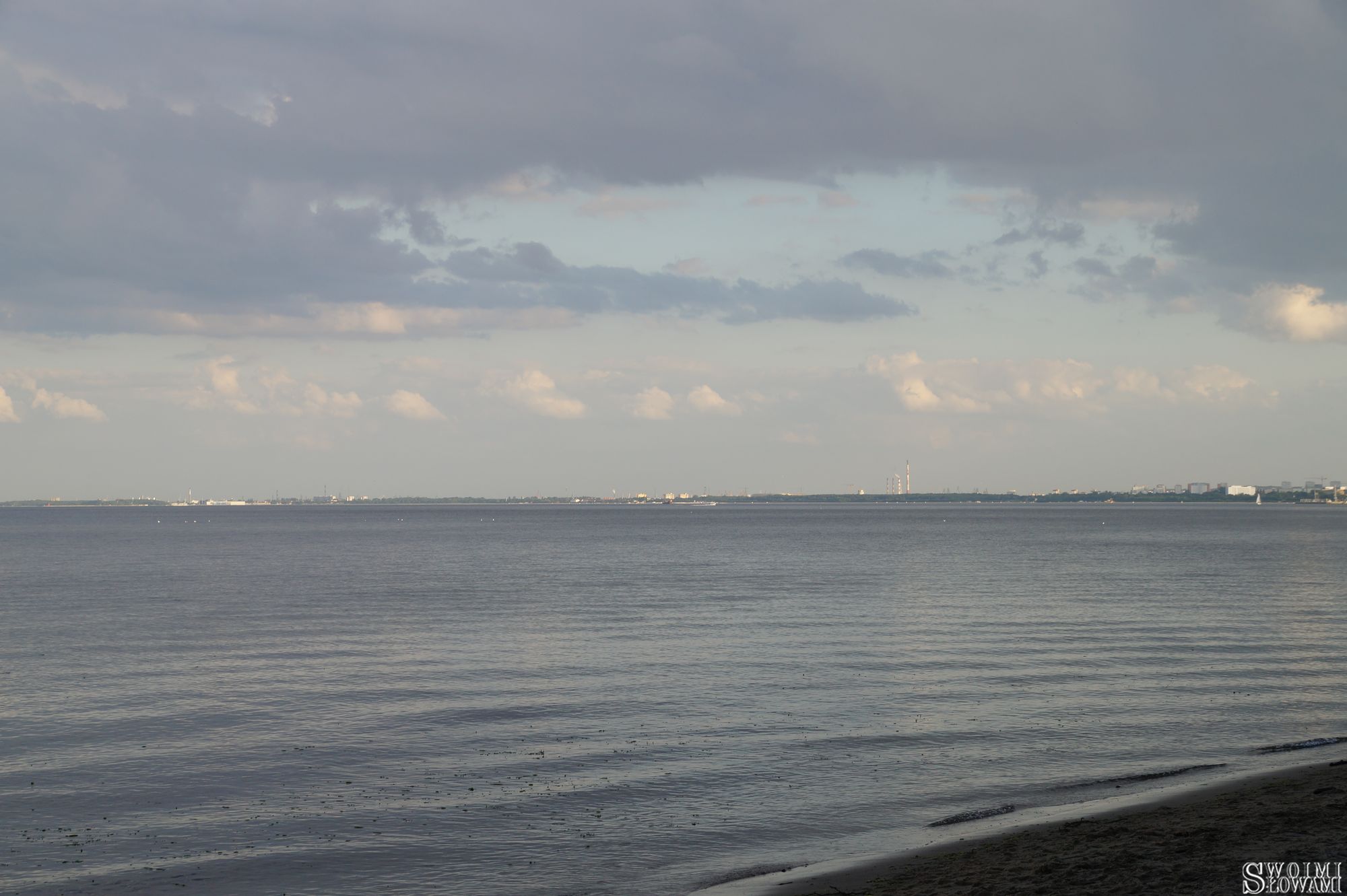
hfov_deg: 29.9
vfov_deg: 20.1
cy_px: 448
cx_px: 674
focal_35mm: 68
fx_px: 2524
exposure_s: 1/125
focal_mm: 45
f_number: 8
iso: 100
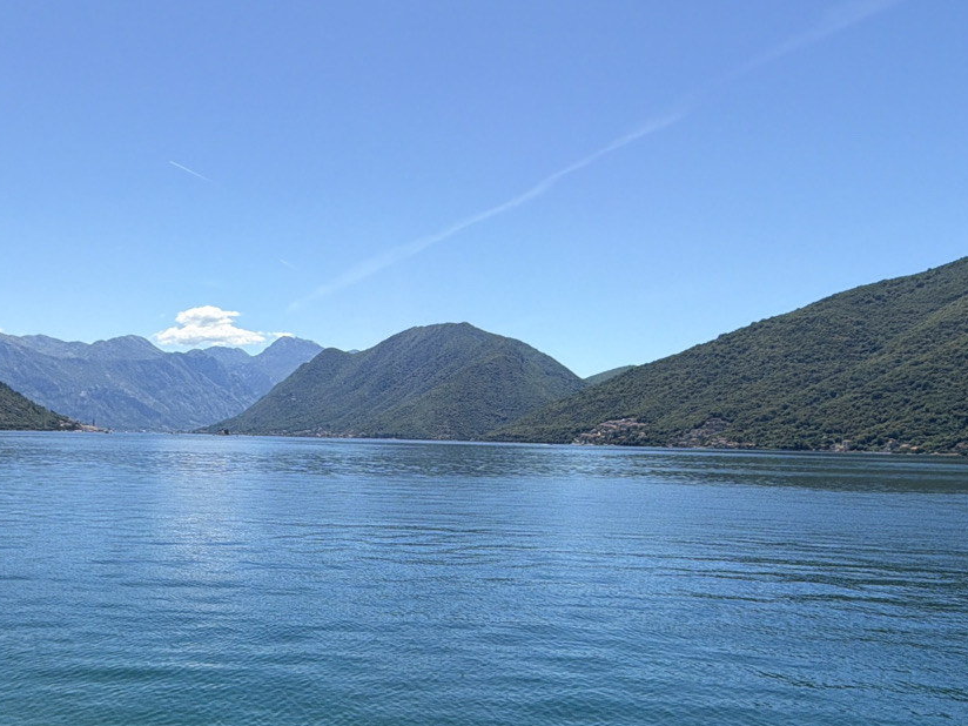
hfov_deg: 51.3
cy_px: 543
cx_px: 222
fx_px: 951
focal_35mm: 34
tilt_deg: -6.8
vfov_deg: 40.6
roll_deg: -1.4
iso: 20
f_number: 2.2
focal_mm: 2.22
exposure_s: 1/841
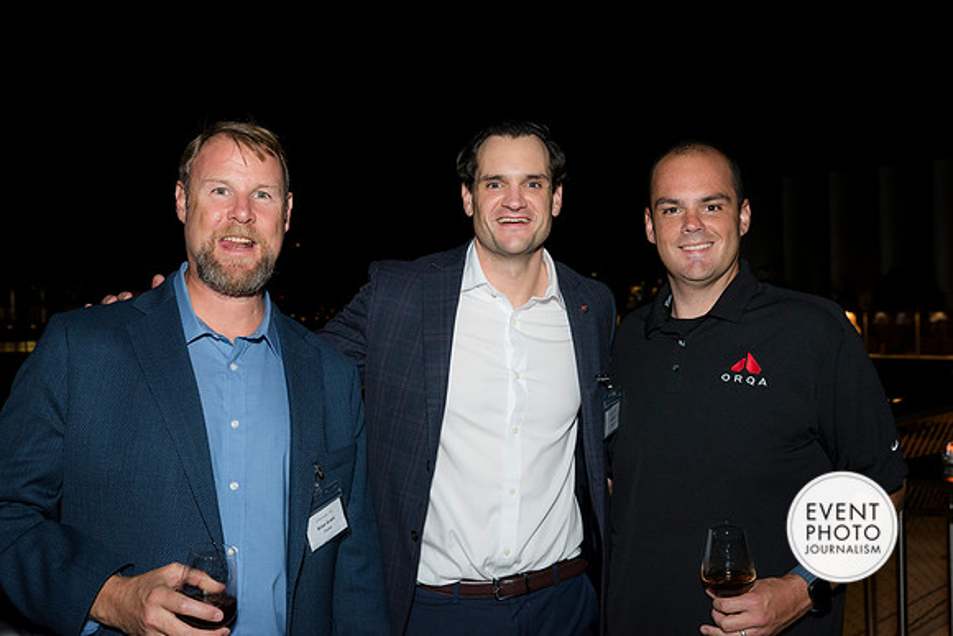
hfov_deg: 48.4
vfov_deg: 33.4
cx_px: 476
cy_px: 318
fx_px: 1059
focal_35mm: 40
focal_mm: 40
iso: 1250
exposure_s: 1/125
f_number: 5.6
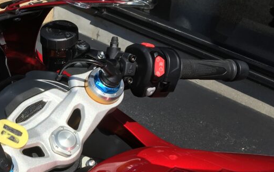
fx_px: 456
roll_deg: -1.7
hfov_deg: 31.2
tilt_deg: -34.5
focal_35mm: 61
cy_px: 113
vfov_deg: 21.2
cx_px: 6
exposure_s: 1/1603
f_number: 2.2
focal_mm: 4.15
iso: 25
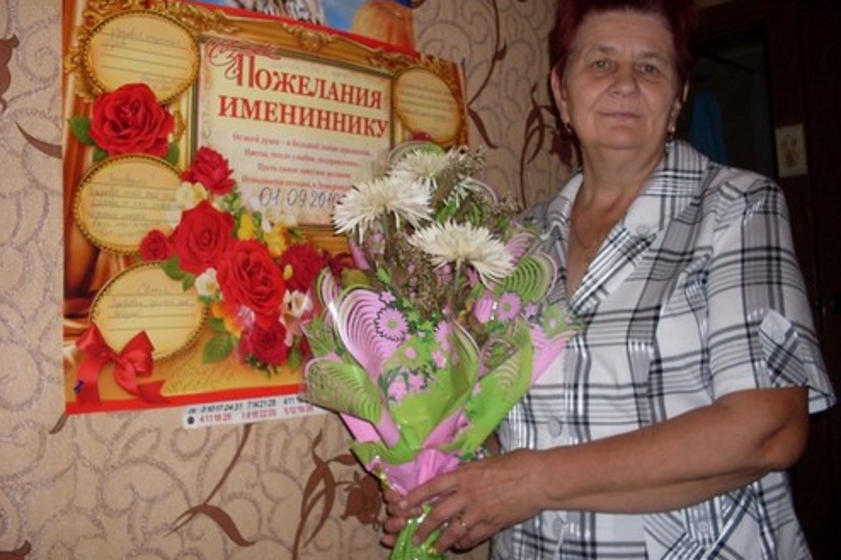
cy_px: 249
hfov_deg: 48.5
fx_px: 934
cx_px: 422
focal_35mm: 40
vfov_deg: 33.3
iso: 100
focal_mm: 6.3
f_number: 2.8
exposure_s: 1/45
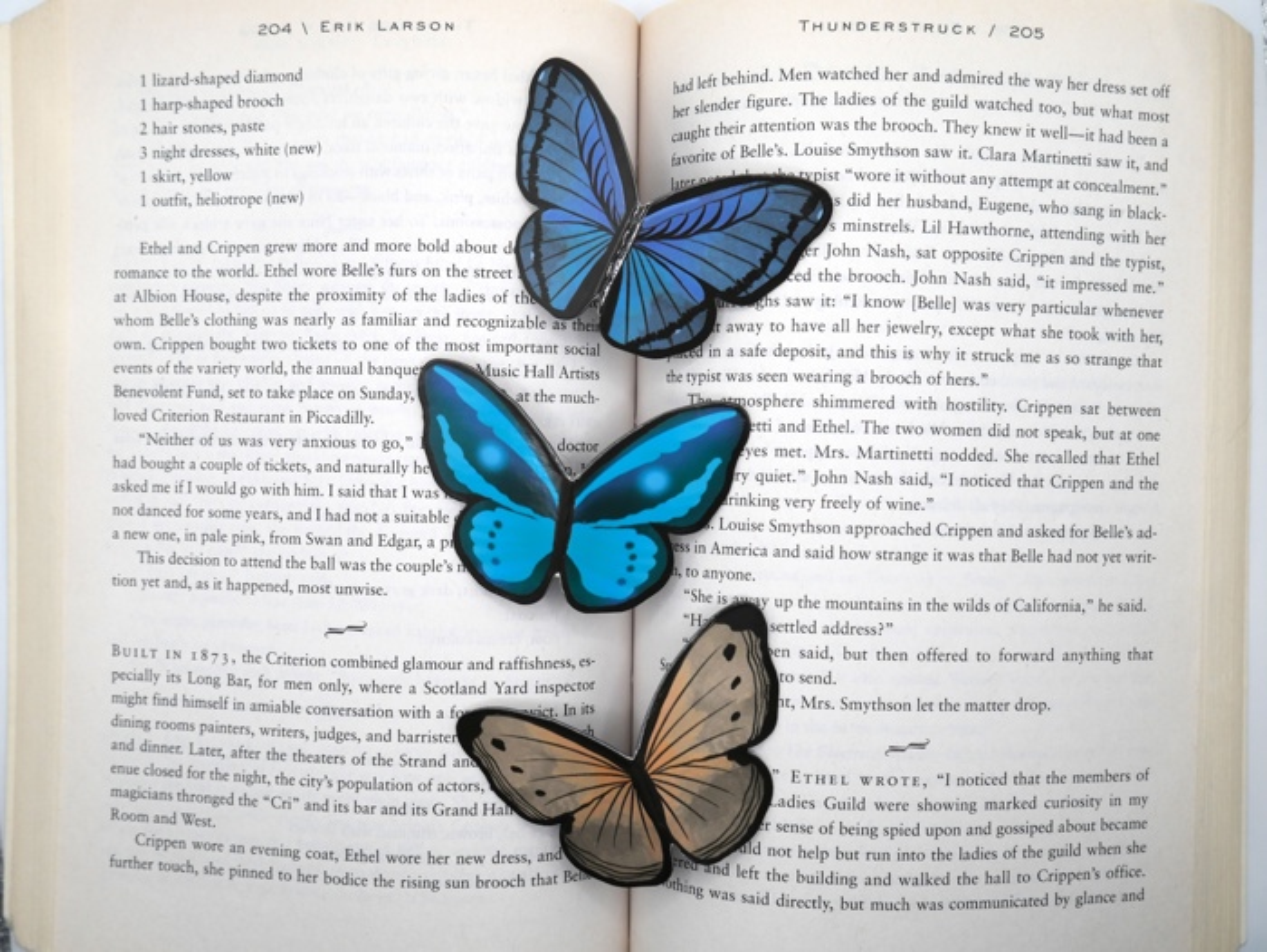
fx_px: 1319
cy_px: 476
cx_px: 634
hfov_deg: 51.3
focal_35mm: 36
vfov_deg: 39.7
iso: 200
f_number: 5.6
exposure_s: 1/160
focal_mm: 18
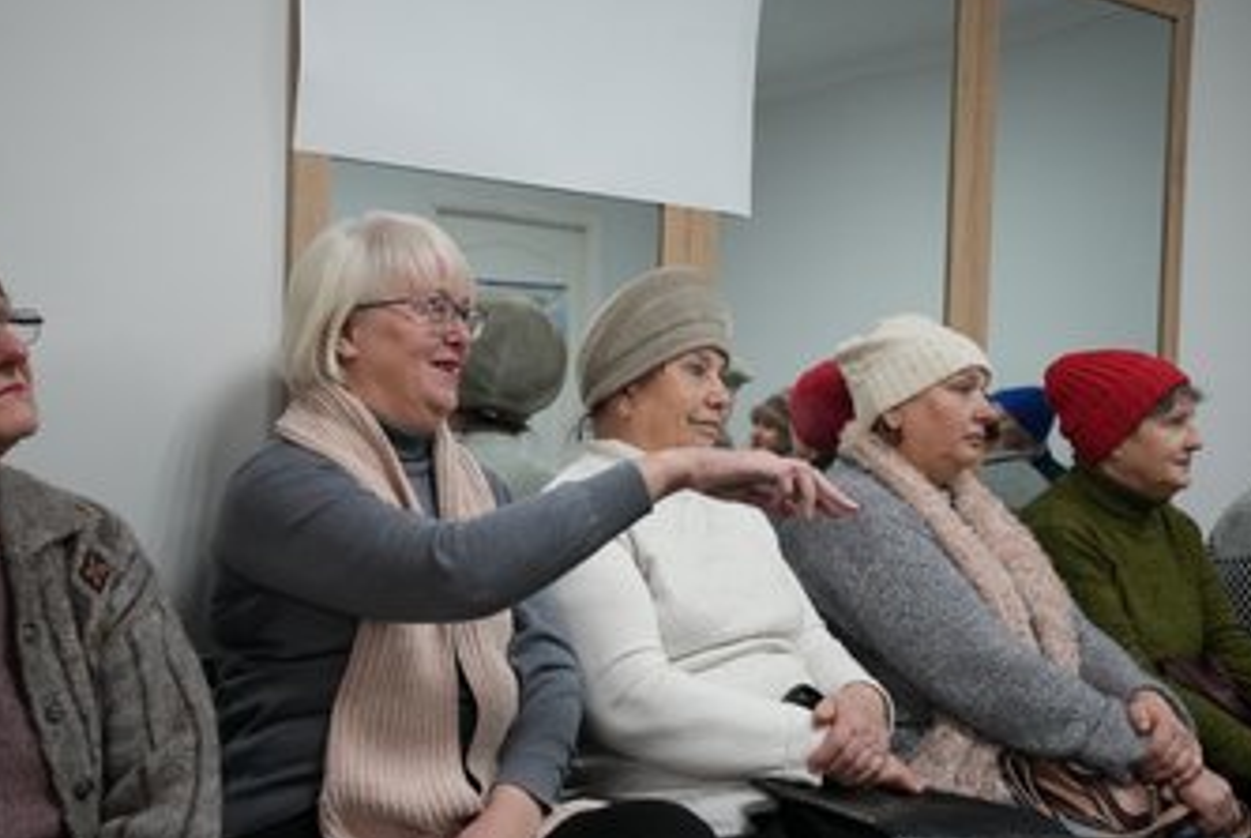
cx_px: 526
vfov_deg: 32.0
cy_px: 464
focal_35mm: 42
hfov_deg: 46.2
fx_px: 1461
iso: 6400
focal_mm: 35
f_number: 3.2
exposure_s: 1/400
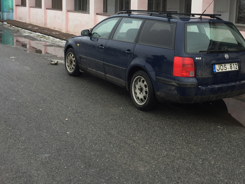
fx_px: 326
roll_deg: -2.6
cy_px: 45
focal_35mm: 46
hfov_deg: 40.8
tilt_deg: -7.3
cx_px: 159
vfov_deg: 30.9
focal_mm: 4.15
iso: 32
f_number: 2.2
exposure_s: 1/302
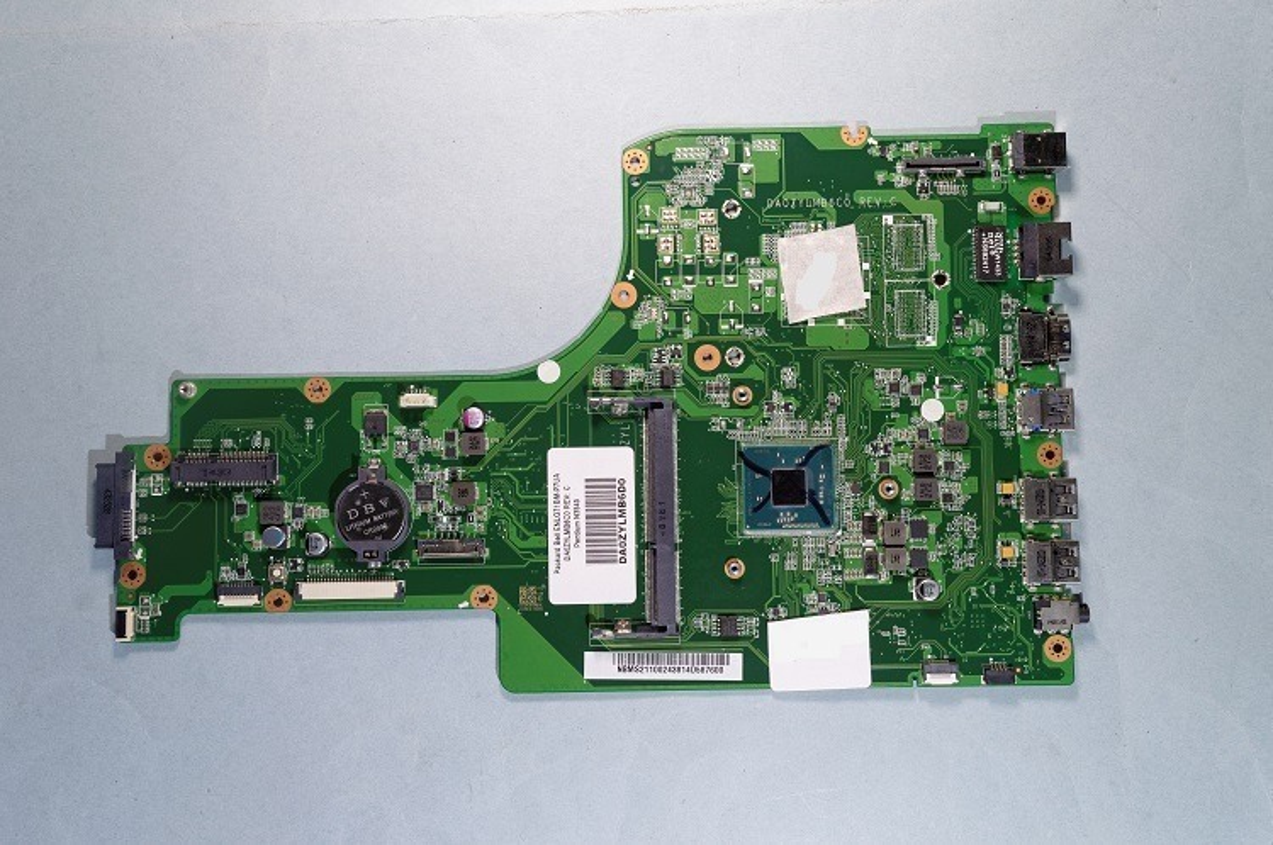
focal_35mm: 33
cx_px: 636
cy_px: 422
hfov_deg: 57.3
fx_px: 1165
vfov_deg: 39.9
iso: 100
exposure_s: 1/6
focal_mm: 22
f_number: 8
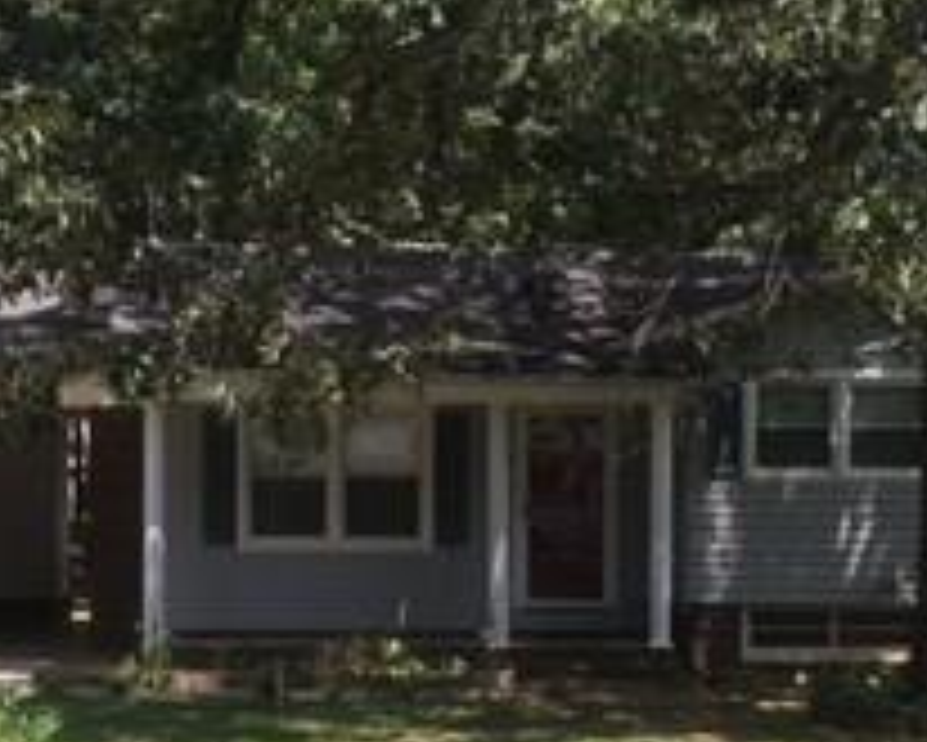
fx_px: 2415
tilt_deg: -2.5
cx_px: 387
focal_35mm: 88
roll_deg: -0.1
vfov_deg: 17.4
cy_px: 562
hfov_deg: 21.7
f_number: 2.2
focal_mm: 4.15
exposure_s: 1/463
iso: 25
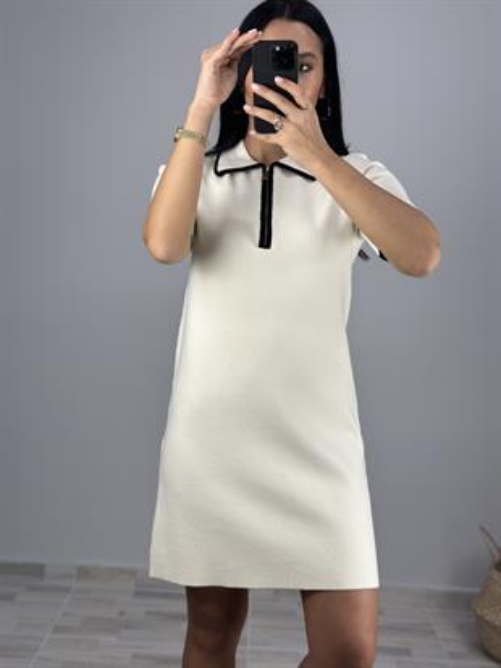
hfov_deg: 30.3
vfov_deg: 39.6
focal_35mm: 48
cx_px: 250
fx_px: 926
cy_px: 334
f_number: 1.78
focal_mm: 6.86
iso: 64
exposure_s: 1/100
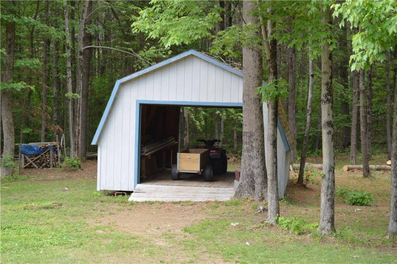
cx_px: 198
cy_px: 132
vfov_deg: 21.5
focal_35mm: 63
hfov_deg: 31.9
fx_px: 694
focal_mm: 42
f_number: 5.6
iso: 280
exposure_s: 1/125
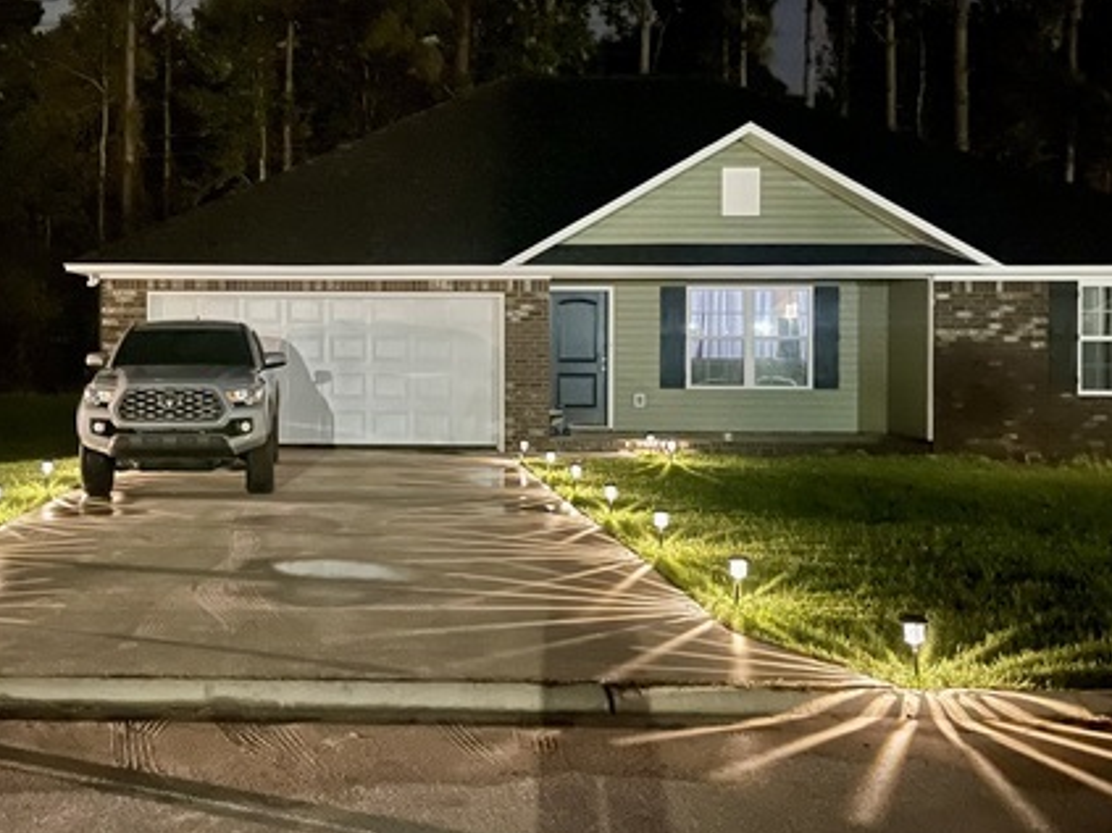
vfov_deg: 35.0
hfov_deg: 44.7
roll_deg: -0.4
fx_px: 1317
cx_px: 317
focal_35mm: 41
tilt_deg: -0.5
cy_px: 347
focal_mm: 5.1
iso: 2500
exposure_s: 1/2
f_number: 1.6
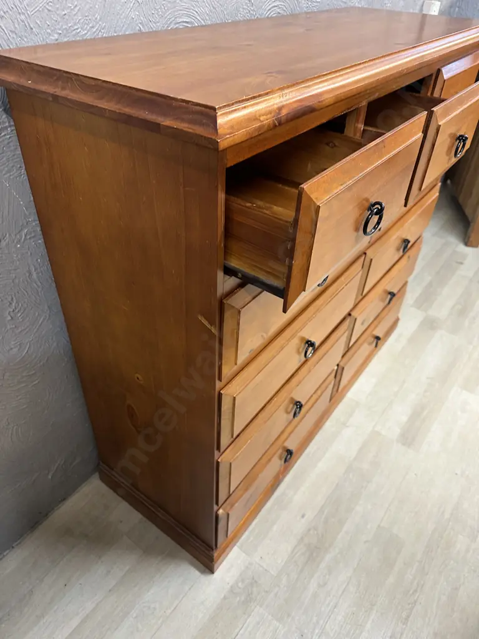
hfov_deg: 56.8
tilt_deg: -38.1
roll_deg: -2.0
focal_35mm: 24
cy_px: 320
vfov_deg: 71.6
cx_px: 240
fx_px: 443
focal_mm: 6.86
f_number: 1.78
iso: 250
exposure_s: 1/50
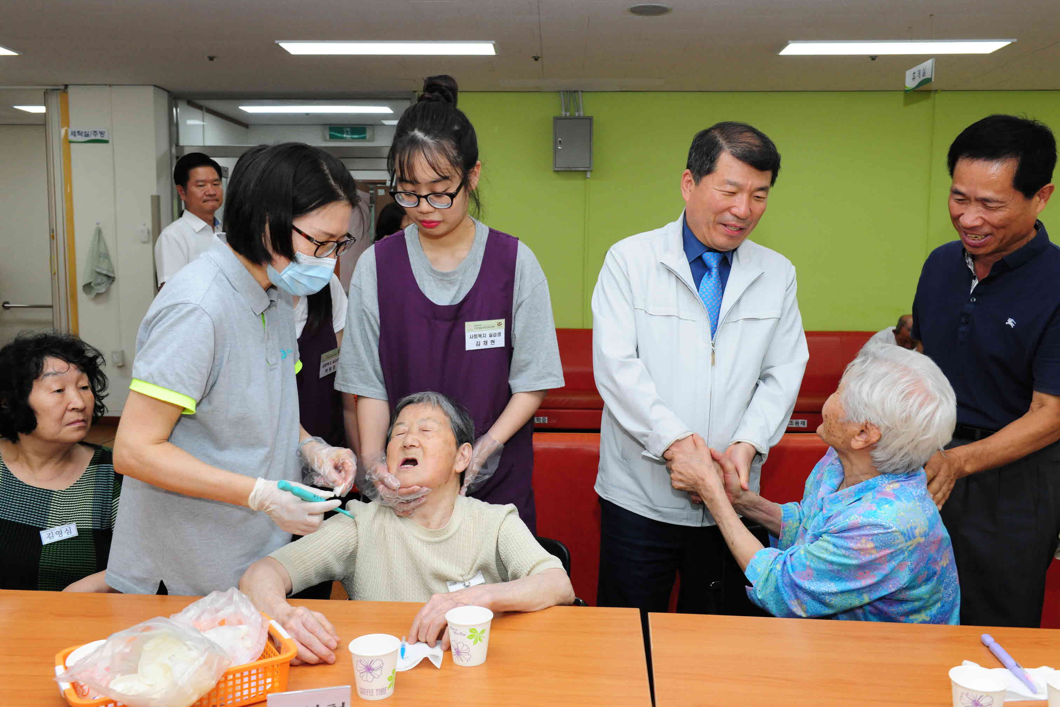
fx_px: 942
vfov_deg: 41.1
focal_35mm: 32
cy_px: 354
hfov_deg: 58.7
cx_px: 530
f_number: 7.1
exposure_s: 1/125
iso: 1600
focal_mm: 32
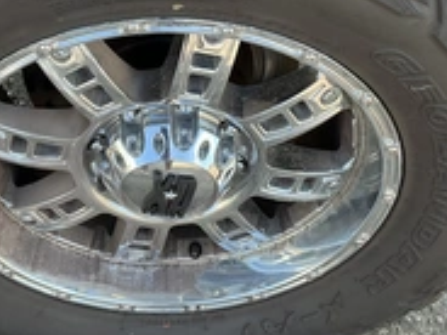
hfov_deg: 31.7
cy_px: 51
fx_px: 788
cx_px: 204
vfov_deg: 23.5
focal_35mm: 61
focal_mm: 3
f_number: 1.8
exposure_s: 1/122
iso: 32
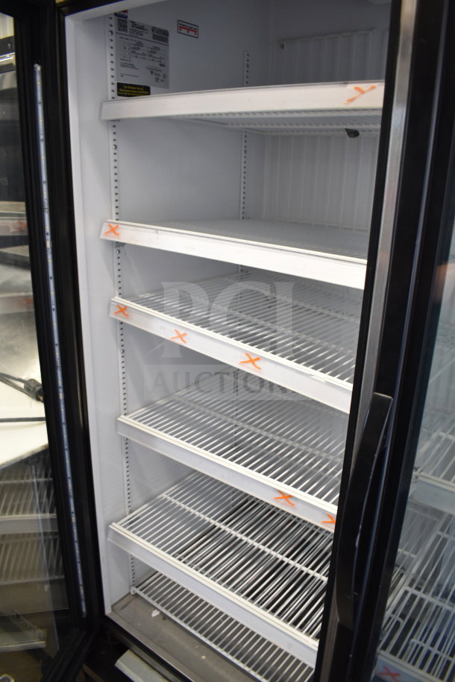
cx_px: 228
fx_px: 512
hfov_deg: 47.9
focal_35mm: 27
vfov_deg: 67.4
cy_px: 341
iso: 640
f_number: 3.5
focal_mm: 18
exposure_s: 1/30
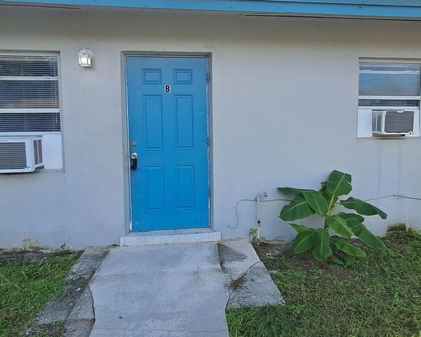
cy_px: 146
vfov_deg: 60.7
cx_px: 222
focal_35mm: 23
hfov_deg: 72.5
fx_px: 287
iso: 40
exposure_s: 1/679
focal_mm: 1.64
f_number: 2.2
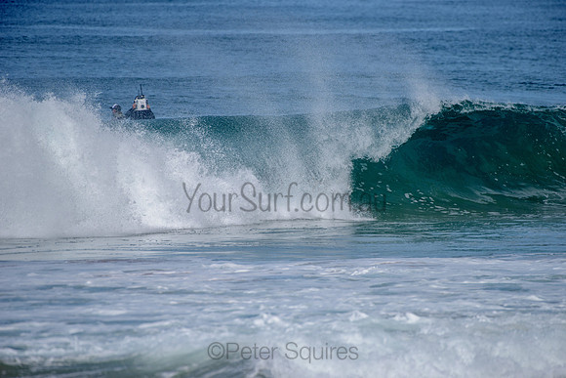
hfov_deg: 4.1
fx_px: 7863
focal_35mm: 500
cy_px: 189
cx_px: 283
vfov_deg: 2.8
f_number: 6.3
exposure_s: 1/2500
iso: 250
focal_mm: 500
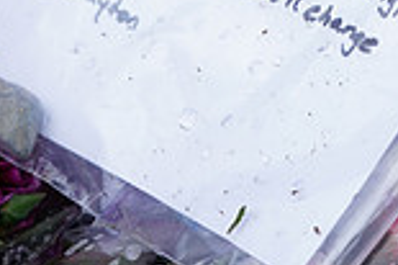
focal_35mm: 187
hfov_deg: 11.0
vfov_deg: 7.1
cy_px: -217
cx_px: 285
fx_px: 2065
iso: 640
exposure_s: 1/160
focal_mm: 50
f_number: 5.6
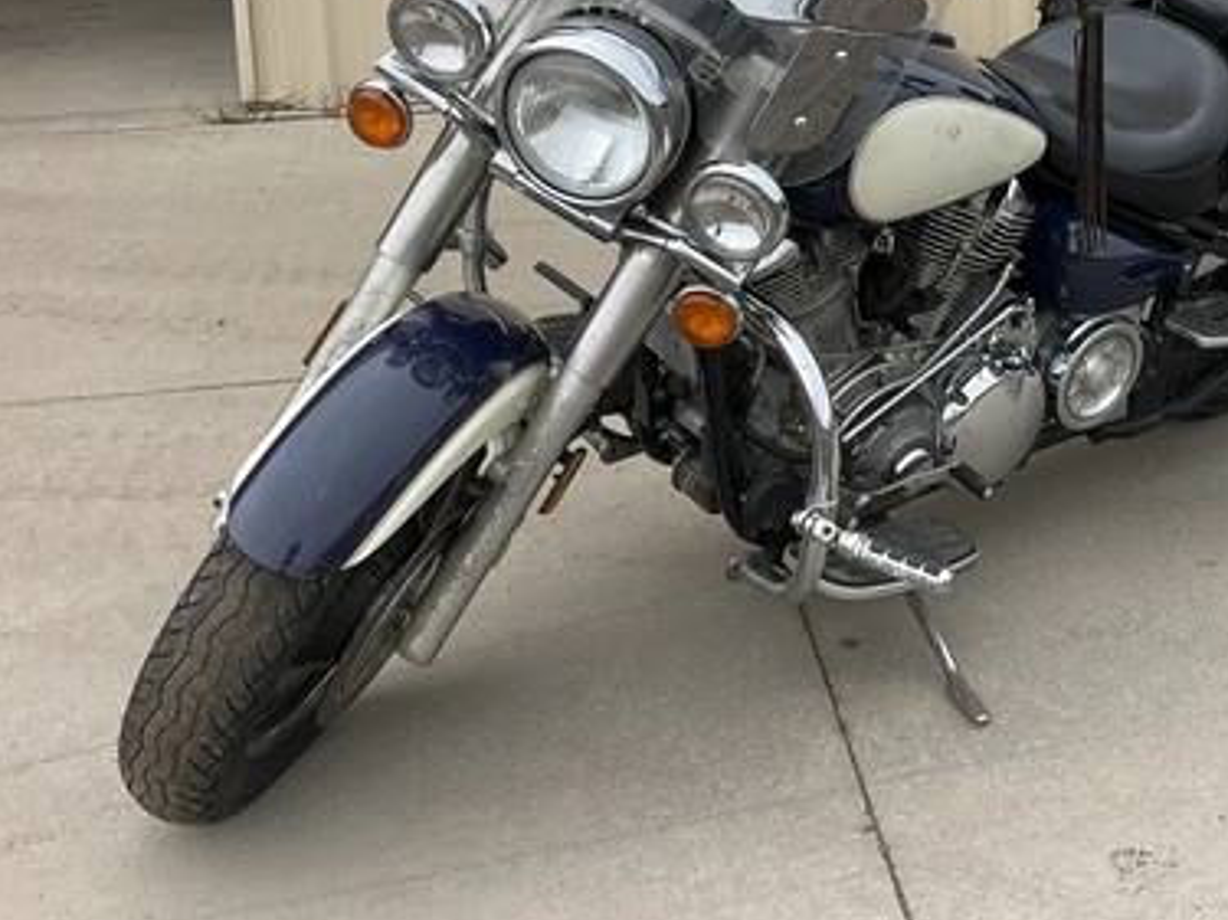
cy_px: 113
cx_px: 953
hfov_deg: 32.5
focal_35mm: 58
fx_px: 2057
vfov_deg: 24.6
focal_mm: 3
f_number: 1.8
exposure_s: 1/134
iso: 16
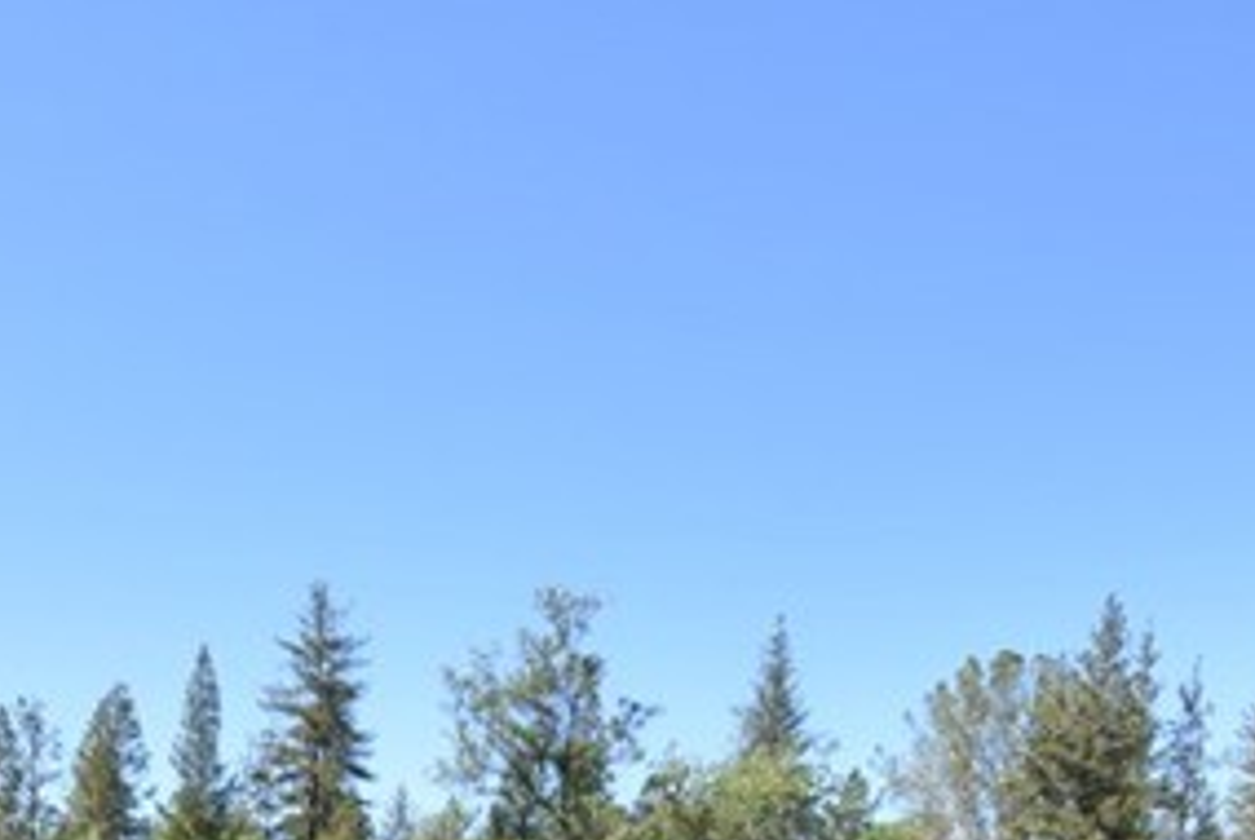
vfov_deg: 20.5
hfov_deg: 36.0
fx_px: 1884
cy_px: 1351
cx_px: 314
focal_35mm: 54
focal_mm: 10
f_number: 6.3
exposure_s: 1/250
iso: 100
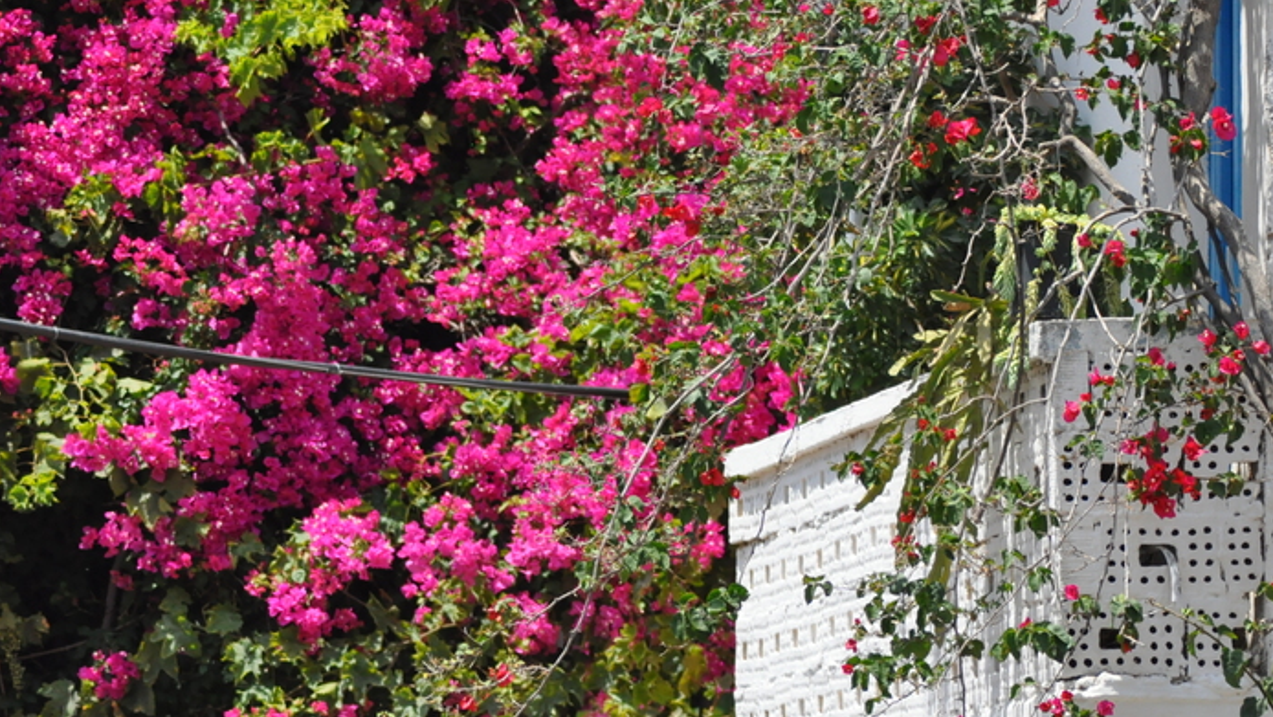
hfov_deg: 6.0
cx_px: 923
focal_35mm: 359
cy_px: 271
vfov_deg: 3.4
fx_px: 12115
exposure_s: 1/3200
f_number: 7.1
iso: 800
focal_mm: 155
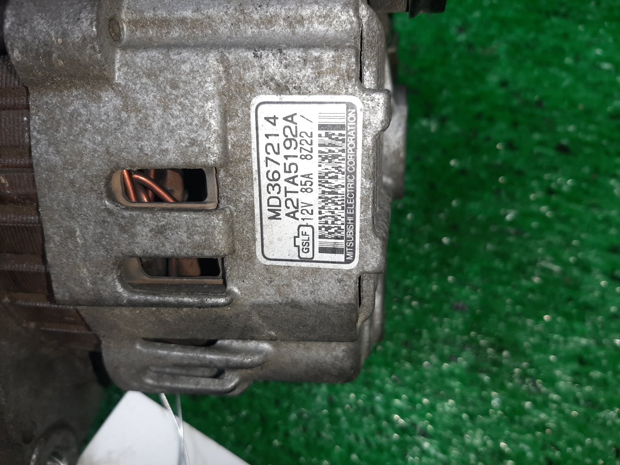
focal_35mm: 26
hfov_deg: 67.3
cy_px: 232
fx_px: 466
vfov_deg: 53.1
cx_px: 310
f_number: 1.7
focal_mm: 3.93
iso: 47
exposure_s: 1/50
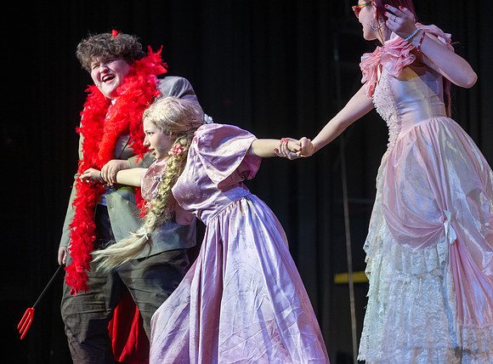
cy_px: 206
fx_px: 2143
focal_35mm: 151
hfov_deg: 13.1
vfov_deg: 9.7
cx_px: 246
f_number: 2.8
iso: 640
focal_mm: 125
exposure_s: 1/400
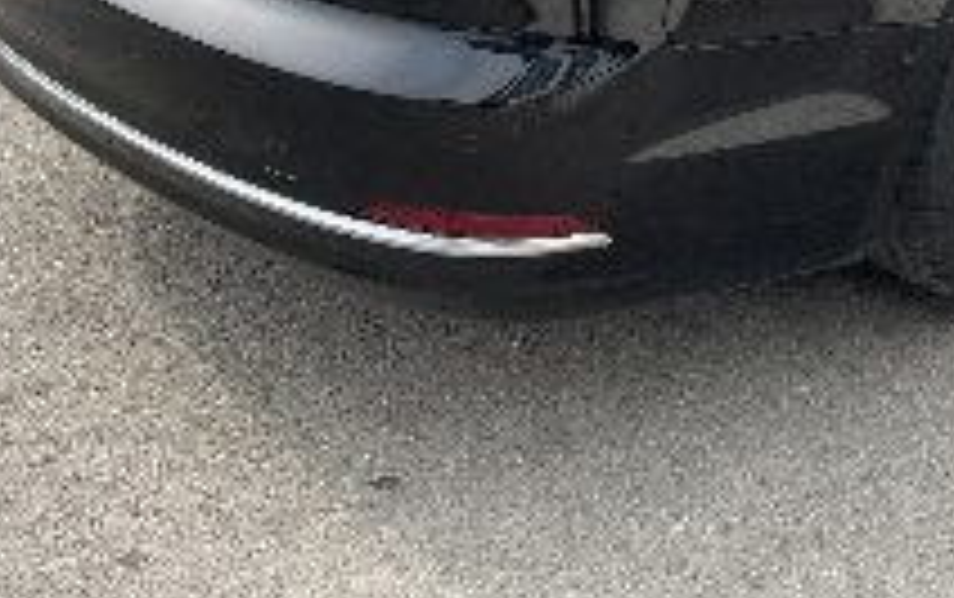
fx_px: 1405
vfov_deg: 22.6
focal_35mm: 54
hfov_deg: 35.9
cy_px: -67
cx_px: 801
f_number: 1.6
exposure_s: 1/1221
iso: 32
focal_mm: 4.2
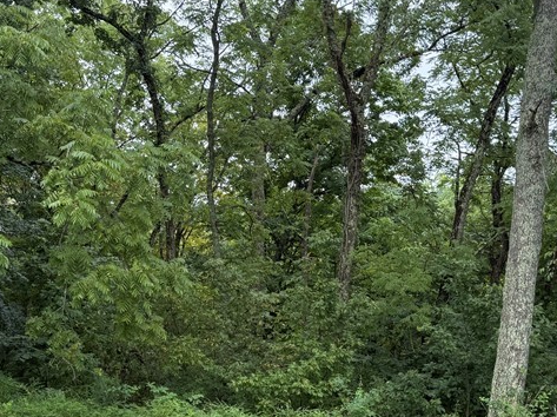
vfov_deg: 27.6
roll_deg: -0.7
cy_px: 307
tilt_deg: -4.2
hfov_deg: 36.6
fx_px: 836
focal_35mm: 52
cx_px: 200
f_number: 1.78
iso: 100
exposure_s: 1/206
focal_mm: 6.76
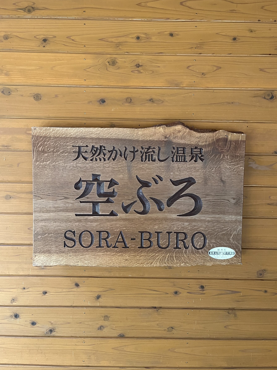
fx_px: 299
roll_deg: -1.3
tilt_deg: -3.4
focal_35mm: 28
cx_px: 141
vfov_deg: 63.4
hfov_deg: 49.7
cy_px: 175
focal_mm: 5.1
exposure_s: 1/60
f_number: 1.6
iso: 320
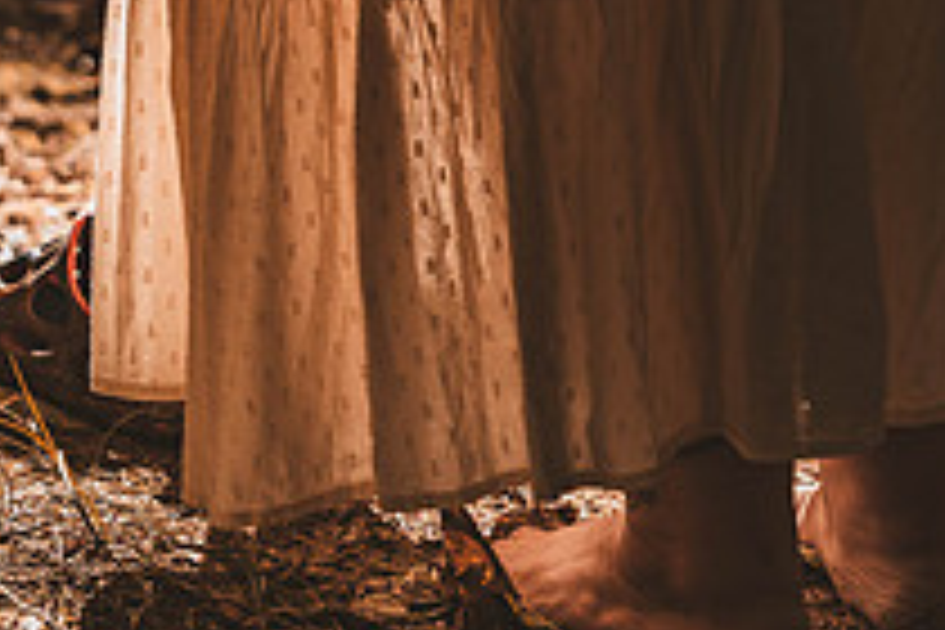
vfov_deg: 2.3
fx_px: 15644
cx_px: 45
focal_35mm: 596
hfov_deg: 3.5
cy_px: 214
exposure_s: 1/1000
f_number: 2.8
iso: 640
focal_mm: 200
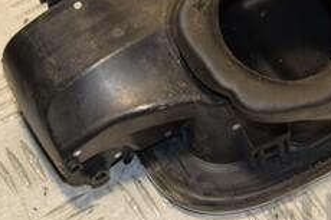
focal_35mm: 149
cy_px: 23
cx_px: 242
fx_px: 1369
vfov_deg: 9.2
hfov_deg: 13.7
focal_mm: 38
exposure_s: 1/200
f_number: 8
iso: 800
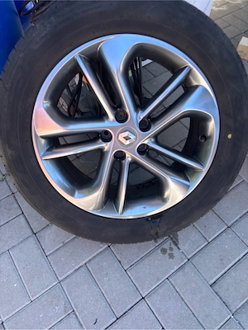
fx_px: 248
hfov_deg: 53.1
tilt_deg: -57.8
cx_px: 124
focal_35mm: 26
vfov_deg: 67.3
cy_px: 165
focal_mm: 5.96
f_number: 1.6
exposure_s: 1/405
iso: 50
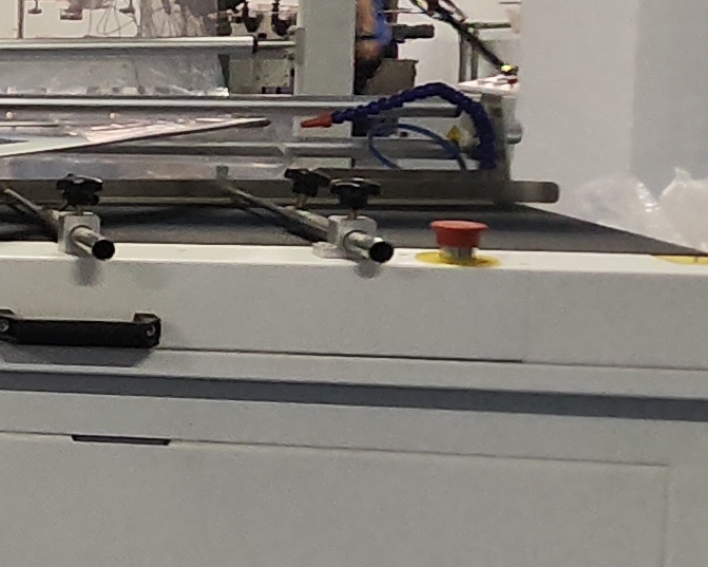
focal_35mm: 76
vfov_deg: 20.0
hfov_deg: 17.1
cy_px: 119
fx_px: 1593
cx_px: -761
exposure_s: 1/33.3
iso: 189
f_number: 2.2
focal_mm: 1.65
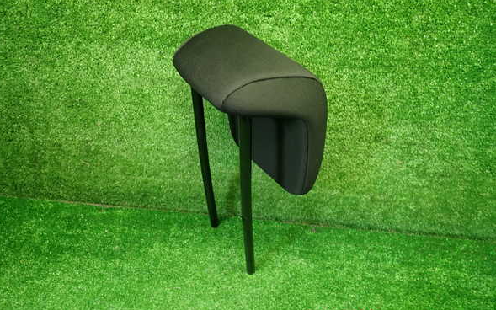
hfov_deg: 68.4
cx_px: 245
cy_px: 140
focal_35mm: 27
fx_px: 365
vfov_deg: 46.0
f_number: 2
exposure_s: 1/30
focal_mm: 4.5
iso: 200
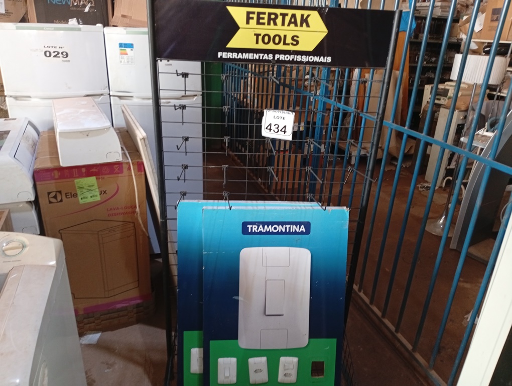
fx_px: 400
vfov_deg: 51.5
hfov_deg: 65.2
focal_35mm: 27
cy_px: 193
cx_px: 256
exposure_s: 1/20
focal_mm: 3.98
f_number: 1.8
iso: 661
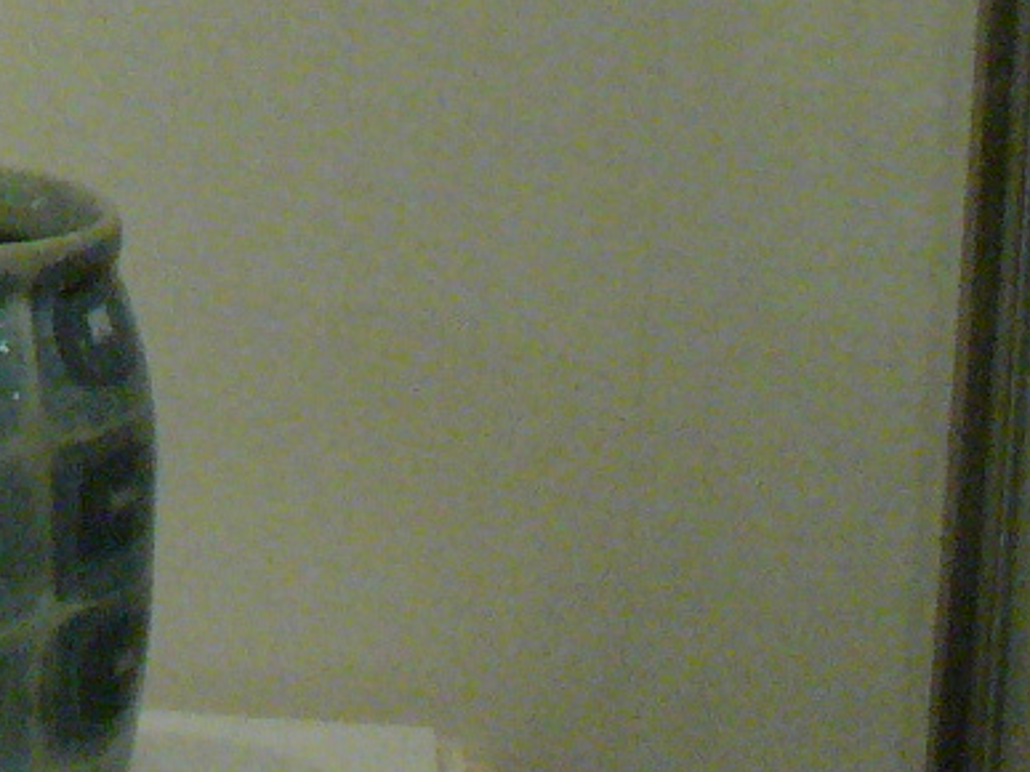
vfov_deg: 9.4
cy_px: -437
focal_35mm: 153
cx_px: -713
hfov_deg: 12.1
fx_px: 4551
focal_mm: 6.1
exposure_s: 1/200
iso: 400
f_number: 2.8
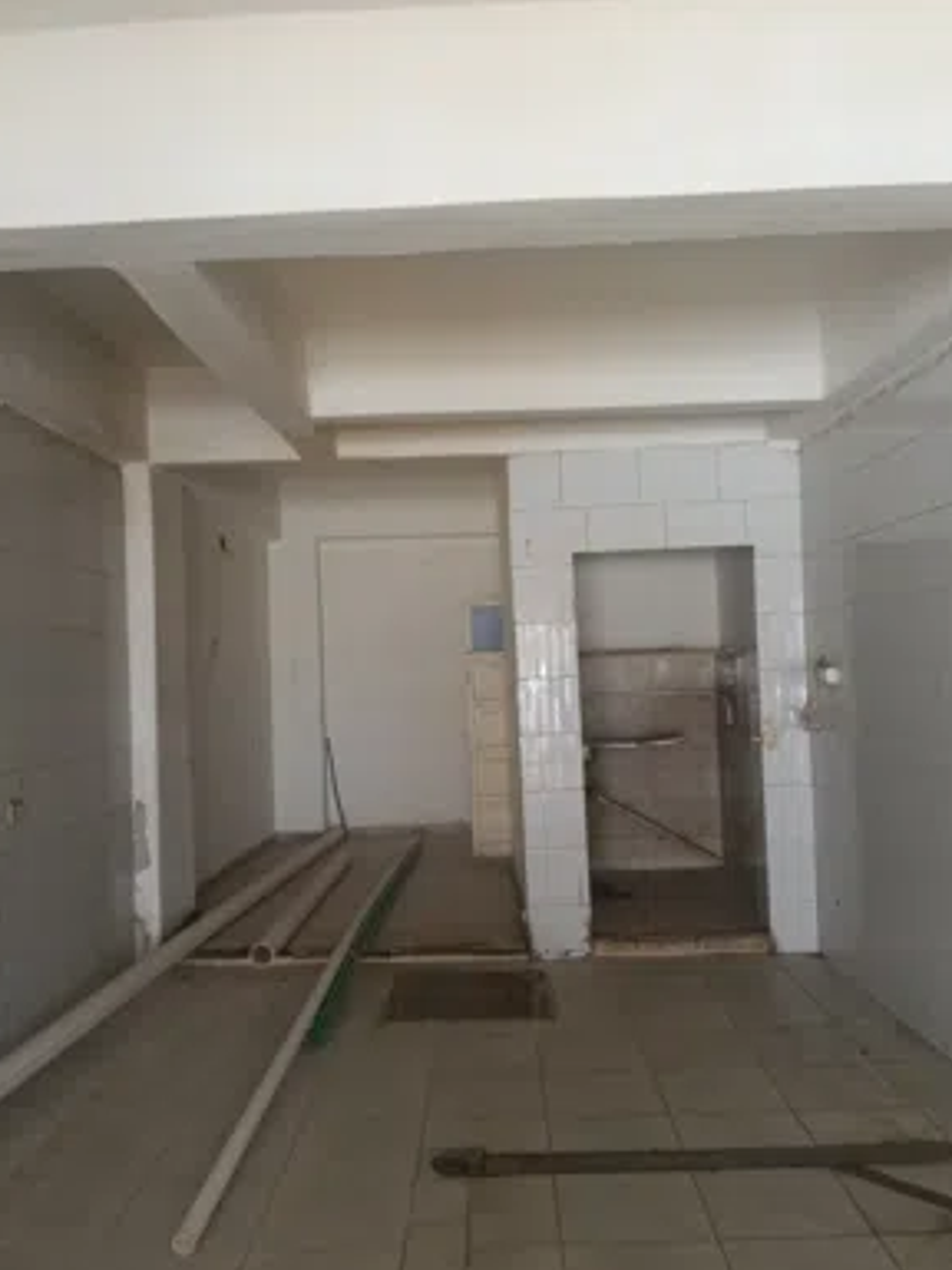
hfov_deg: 49.7
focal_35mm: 28
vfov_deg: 63.4
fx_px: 1027
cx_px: 466
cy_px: 642
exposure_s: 1/33.3
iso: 250
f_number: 1.8
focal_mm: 3.98
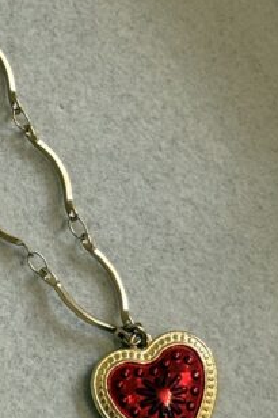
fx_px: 1925
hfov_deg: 8.2
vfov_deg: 12.4
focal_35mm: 166
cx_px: 54
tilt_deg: -73.4
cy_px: 248
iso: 50
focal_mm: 6.76
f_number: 1.78
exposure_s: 1/131
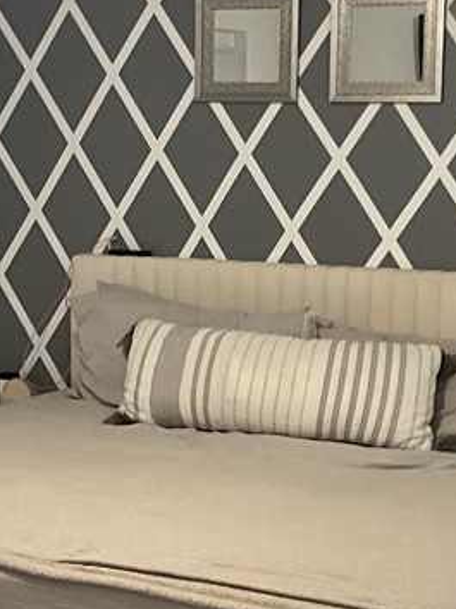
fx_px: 1477
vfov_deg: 23.3
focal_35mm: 84
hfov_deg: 17.5
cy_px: 286
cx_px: 206
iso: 320
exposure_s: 1/30
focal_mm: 3
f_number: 1.8
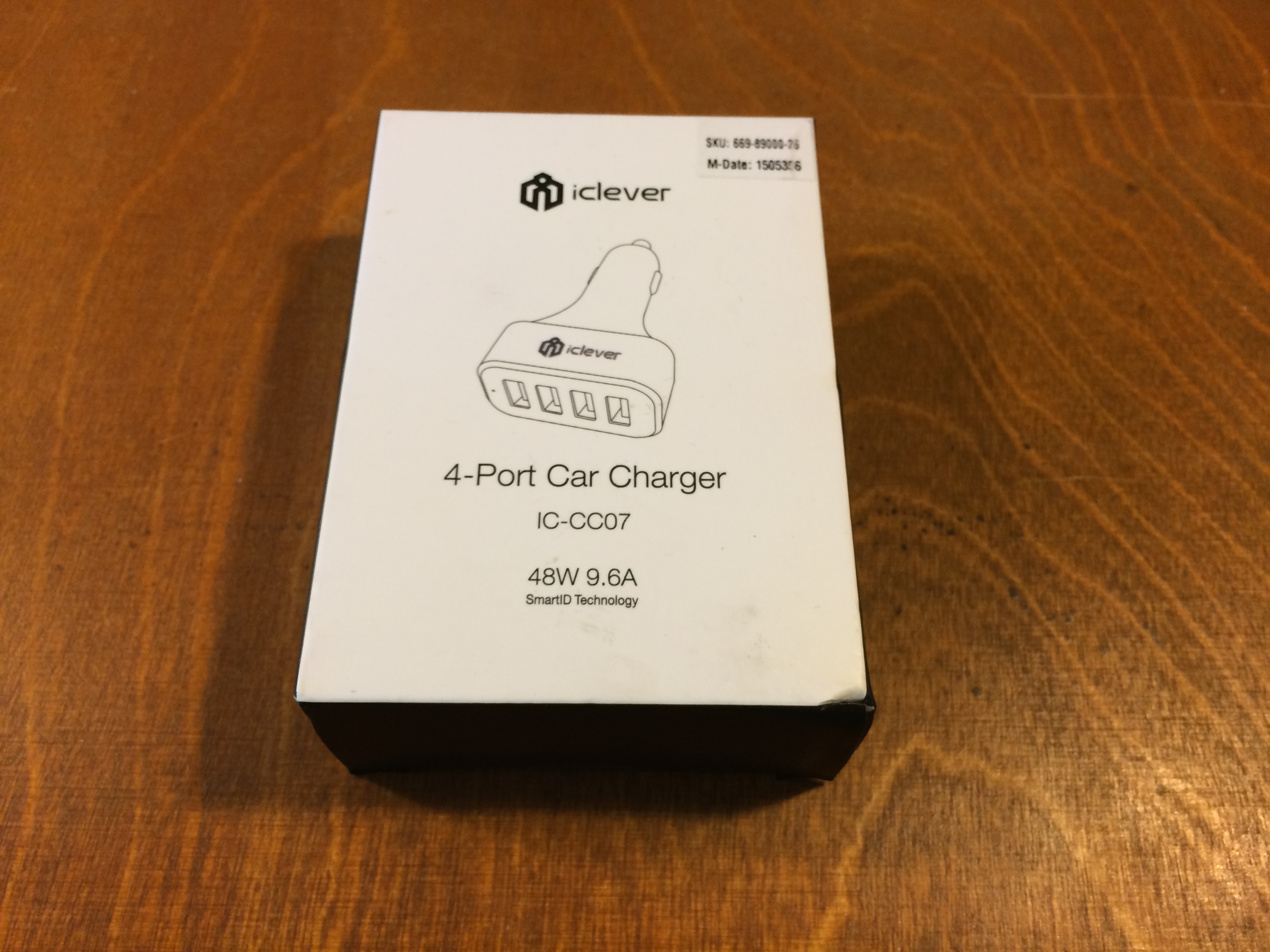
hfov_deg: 61.7
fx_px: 1064
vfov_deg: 48.2
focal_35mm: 29
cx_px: 635
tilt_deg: -61.2
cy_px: 476
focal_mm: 4.15
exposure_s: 1/33
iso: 125
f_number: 2.2
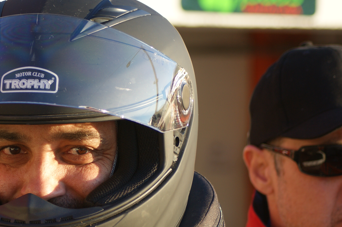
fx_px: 2203
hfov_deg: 8.8
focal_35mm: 232
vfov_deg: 5.9
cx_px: 26
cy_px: 155
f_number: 4
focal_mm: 75
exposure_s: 1/125
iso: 100
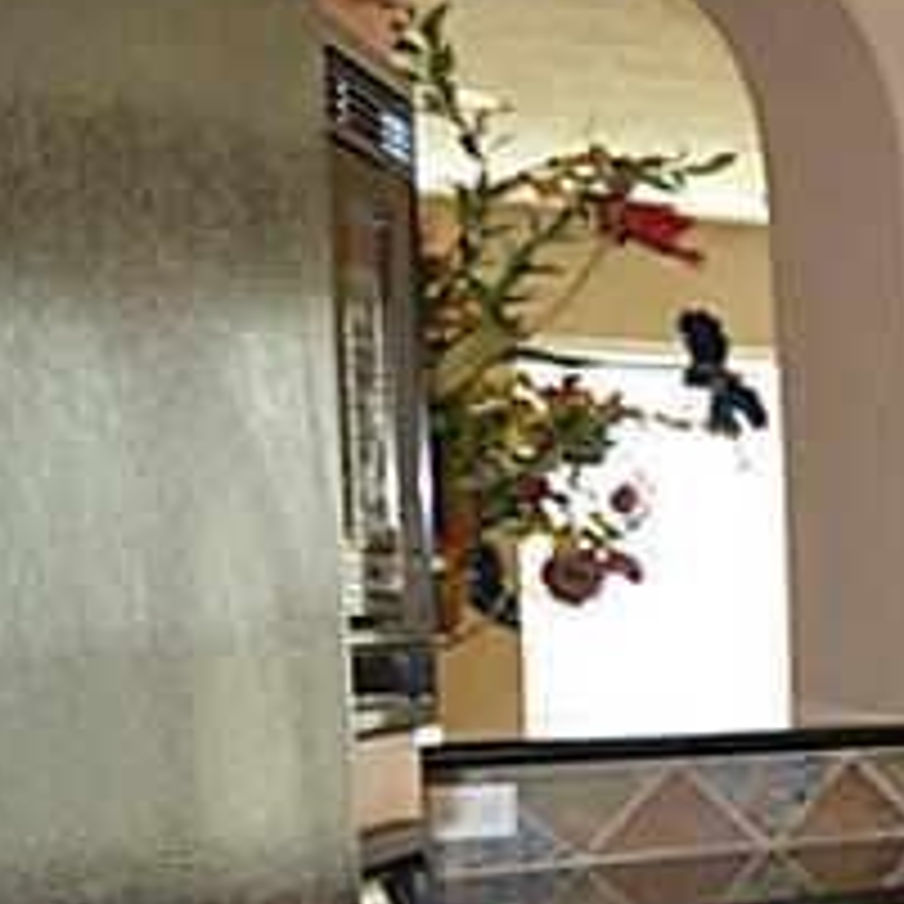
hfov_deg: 14.3
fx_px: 1920
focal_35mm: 65
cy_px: 751
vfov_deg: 25.9
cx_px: 2280
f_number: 3.5
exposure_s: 1/60
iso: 400
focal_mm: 10
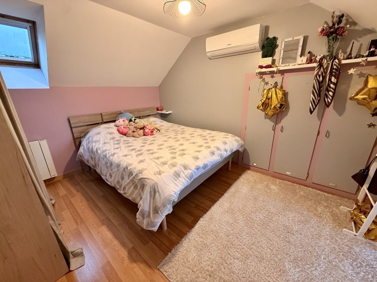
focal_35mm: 14
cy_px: 141
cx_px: 188
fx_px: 152
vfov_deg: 85.7
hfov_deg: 102.1
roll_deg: +2.0
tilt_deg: -16.1
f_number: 2.2
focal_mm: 2.22
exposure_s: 1/50
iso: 250
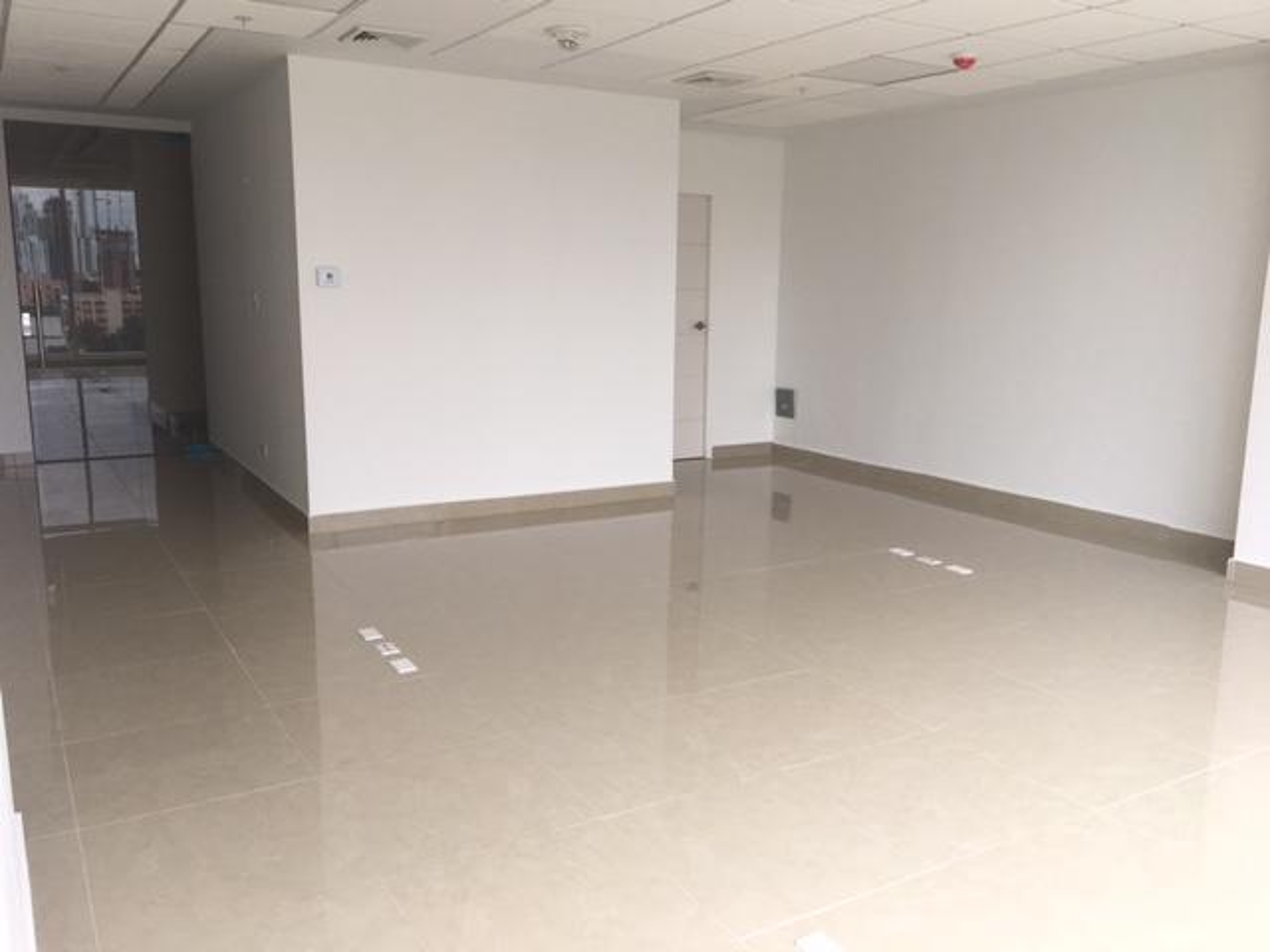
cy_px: 476
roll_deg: -1.7
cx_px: 635
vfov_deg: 48.2
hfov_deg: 61.7
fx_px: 1064
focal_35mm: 29
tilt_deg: -10.7
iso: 25
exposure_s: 1/183
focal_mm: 4.15
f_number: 2.2
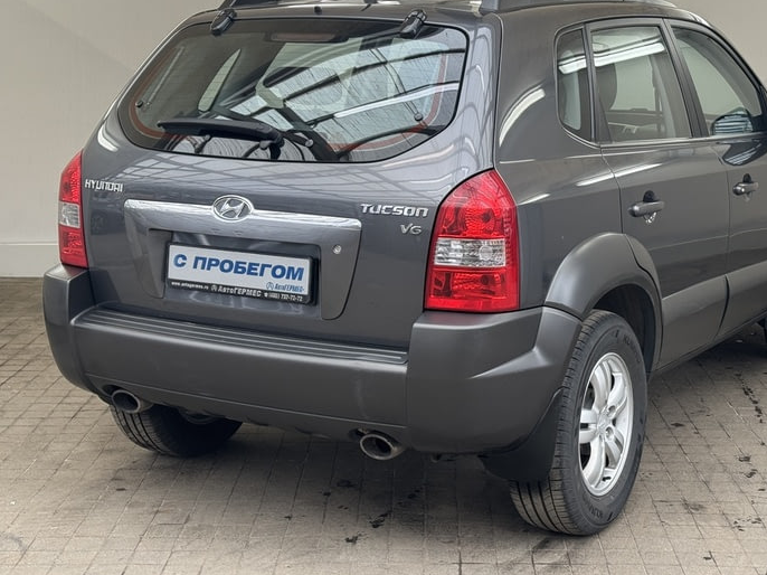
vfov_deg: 23.2
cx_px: 441
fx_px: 1395
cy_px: 211
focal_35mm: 63
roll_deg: -1.5
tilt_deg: -9.5
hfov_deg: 30.7
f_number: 1.78
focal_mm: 6.76
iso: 64
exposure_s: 1/232
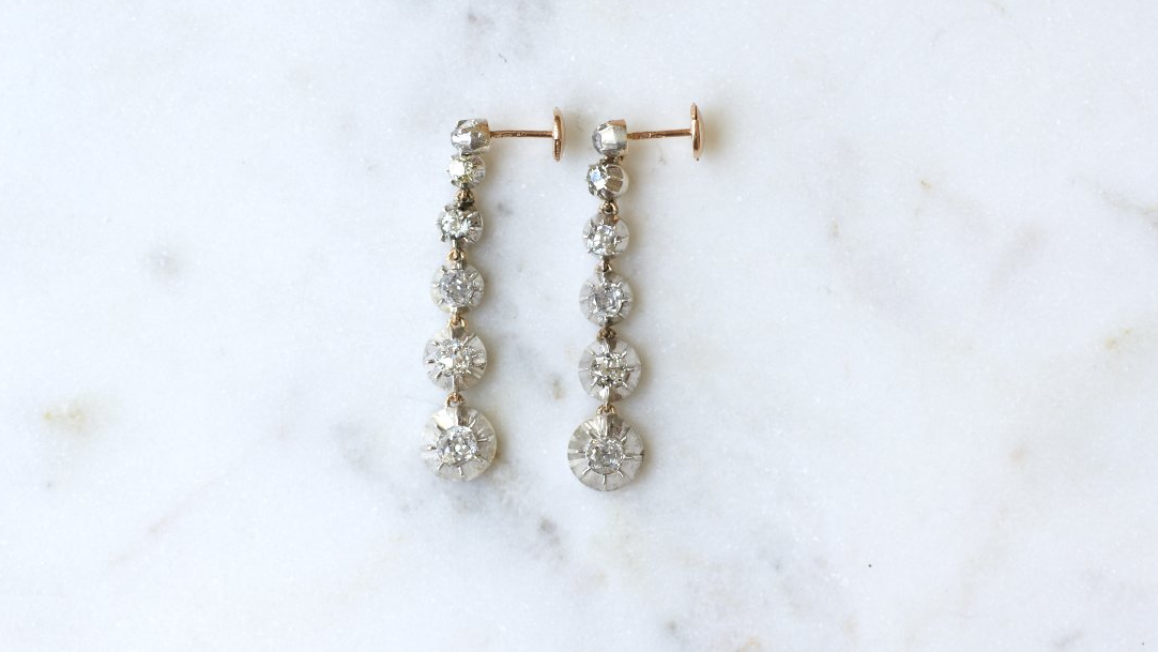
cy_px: 303
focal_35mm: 122
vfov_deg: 9.9
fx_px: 3747
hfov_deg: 17.6
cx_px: 528
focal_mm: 70
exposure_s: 1/160
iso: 200
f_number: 5
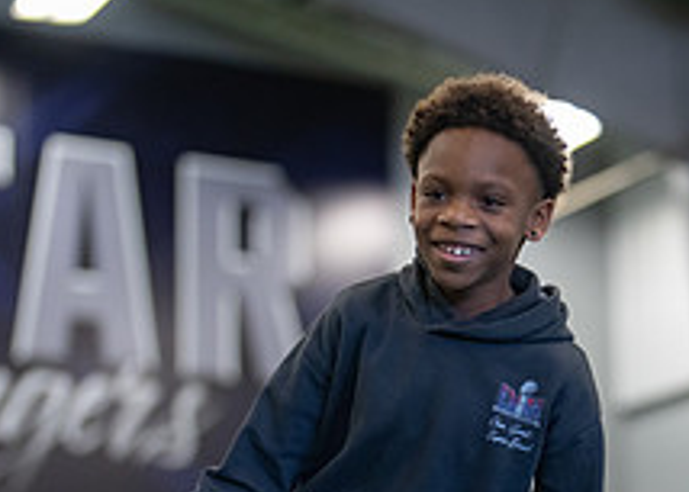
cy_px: 473
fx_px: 2877
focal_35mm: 147
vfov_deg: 9.7
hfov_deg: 13.6
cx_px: 502
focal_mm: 50
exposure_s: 1/1000
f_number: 1.3
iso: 1250
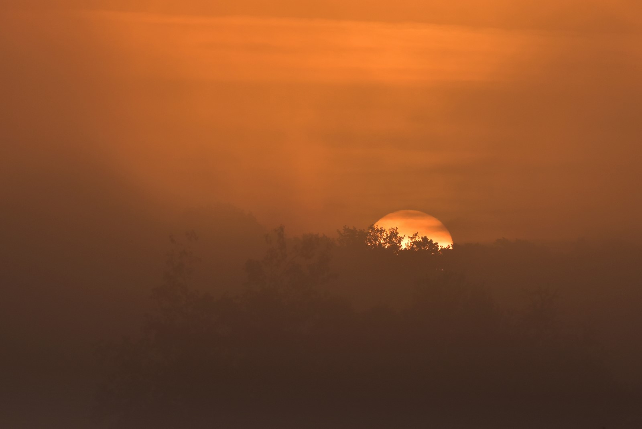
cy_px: 214
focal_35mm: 360
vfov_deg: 3.8
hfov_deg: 5.7
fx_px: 6424
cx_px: 321
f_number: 8
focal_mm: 240
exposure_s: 1/800
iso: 200
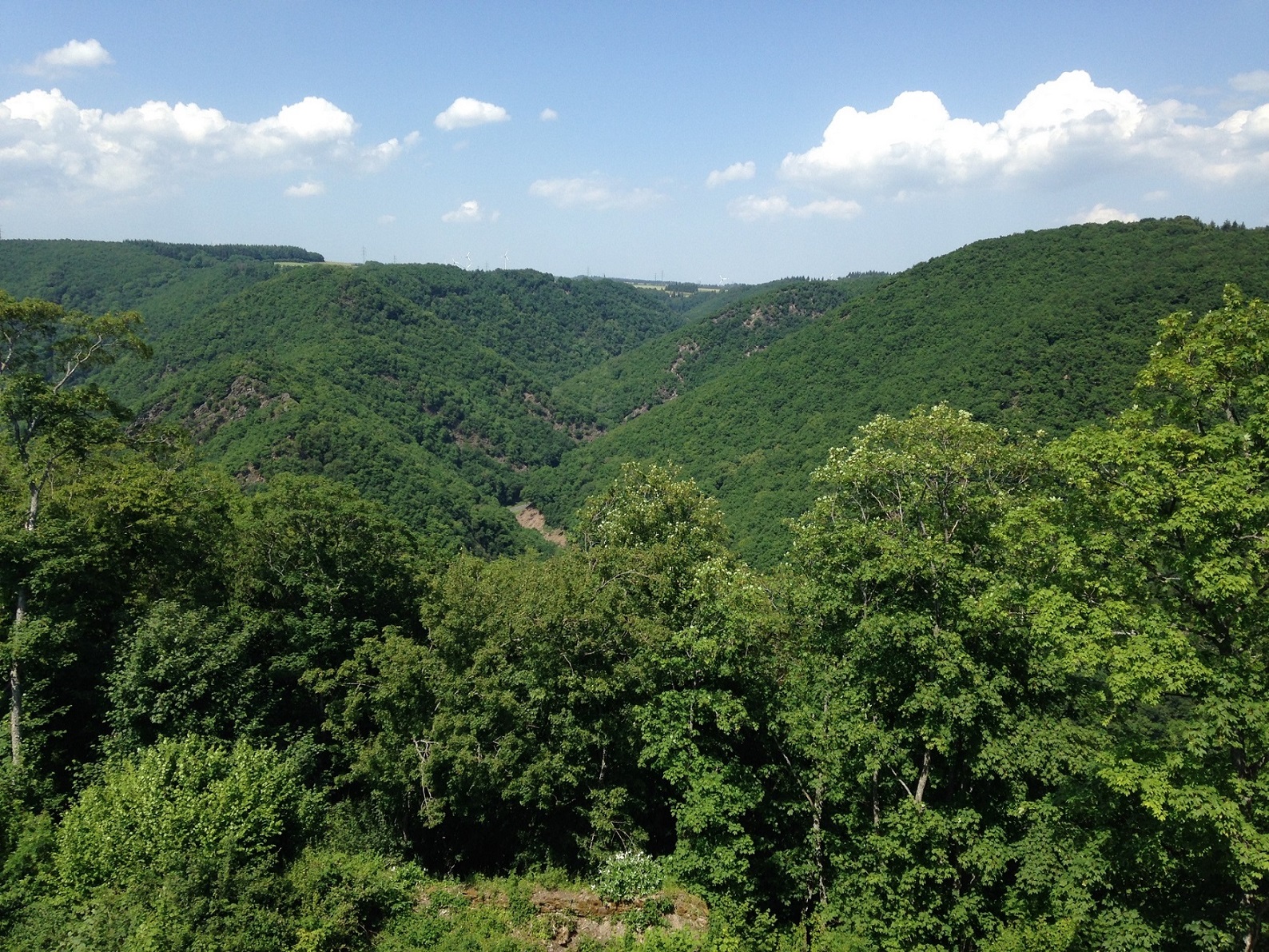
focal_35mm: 33
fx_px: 1210
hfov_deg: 55.4
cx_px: 634
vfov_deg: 42.9
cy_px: 476
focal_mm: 4.12
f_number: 2.4
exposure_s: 1/1323
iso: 50
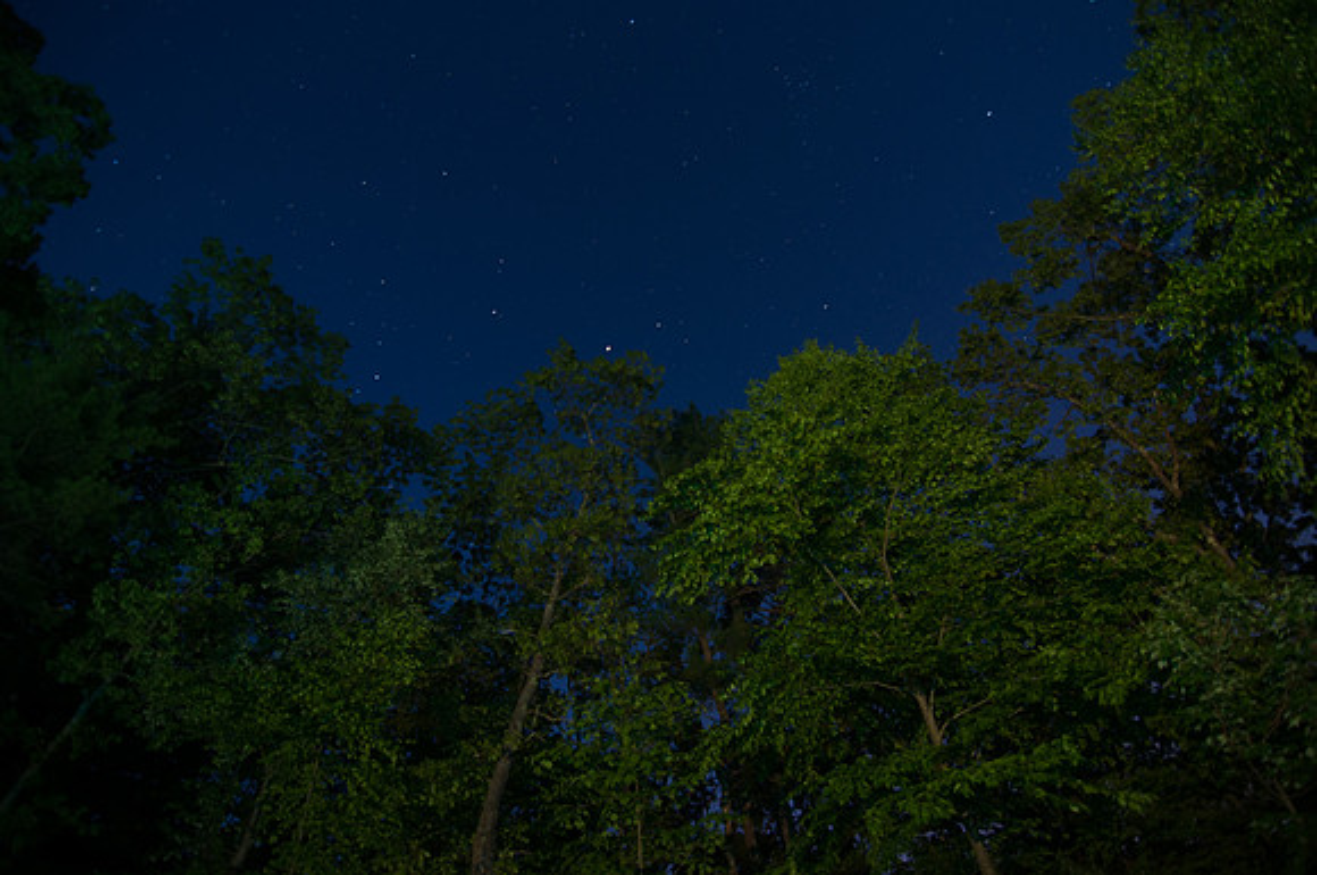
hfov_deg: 95.1
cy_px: 438
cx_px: 658
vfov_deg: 71.9
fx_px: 603
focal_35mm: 16
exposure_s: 43
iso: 200
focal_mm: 11
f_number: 2.8
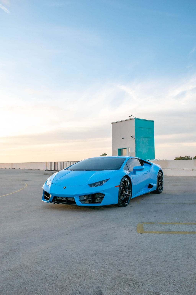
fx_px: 245
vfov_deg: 61.9
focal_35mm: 30
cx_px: 98
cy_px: 148
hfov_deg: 43.6
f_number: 8
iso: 320
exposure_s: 1/250
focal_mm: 20
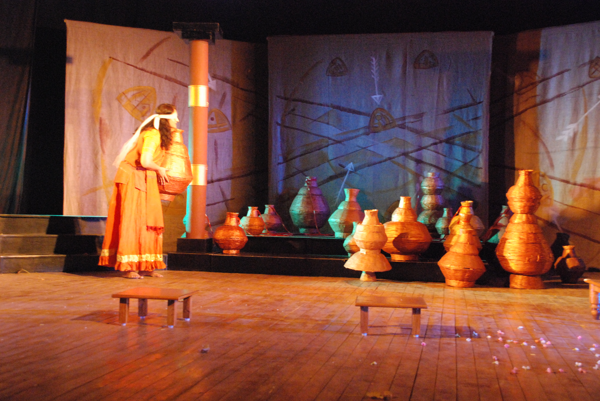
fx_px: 776
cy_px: 200
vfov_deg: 29.0
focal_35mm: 46
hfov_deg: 42.3
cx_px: 300
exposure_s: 1/50
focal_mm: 31
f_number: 4.2
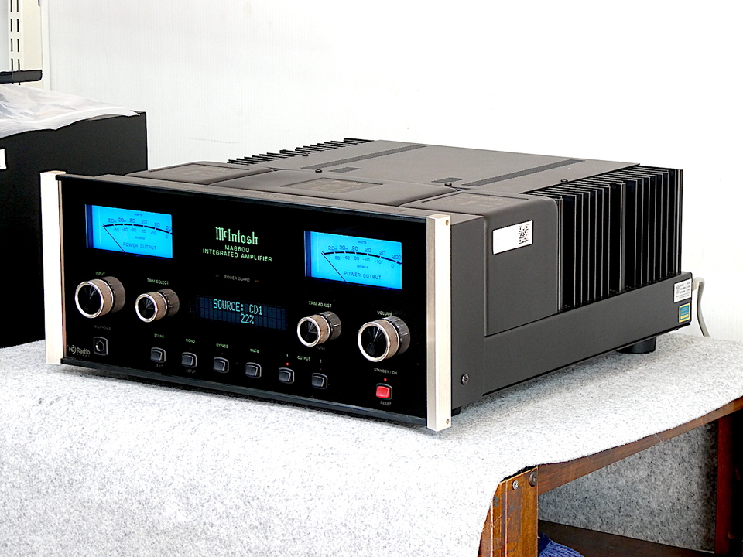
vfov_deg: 14.0
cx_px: 372
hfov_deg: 18.5
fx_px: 2275
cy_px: 278
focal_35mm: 106
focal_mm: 19
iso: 200
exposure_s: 1/10
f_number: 5.1
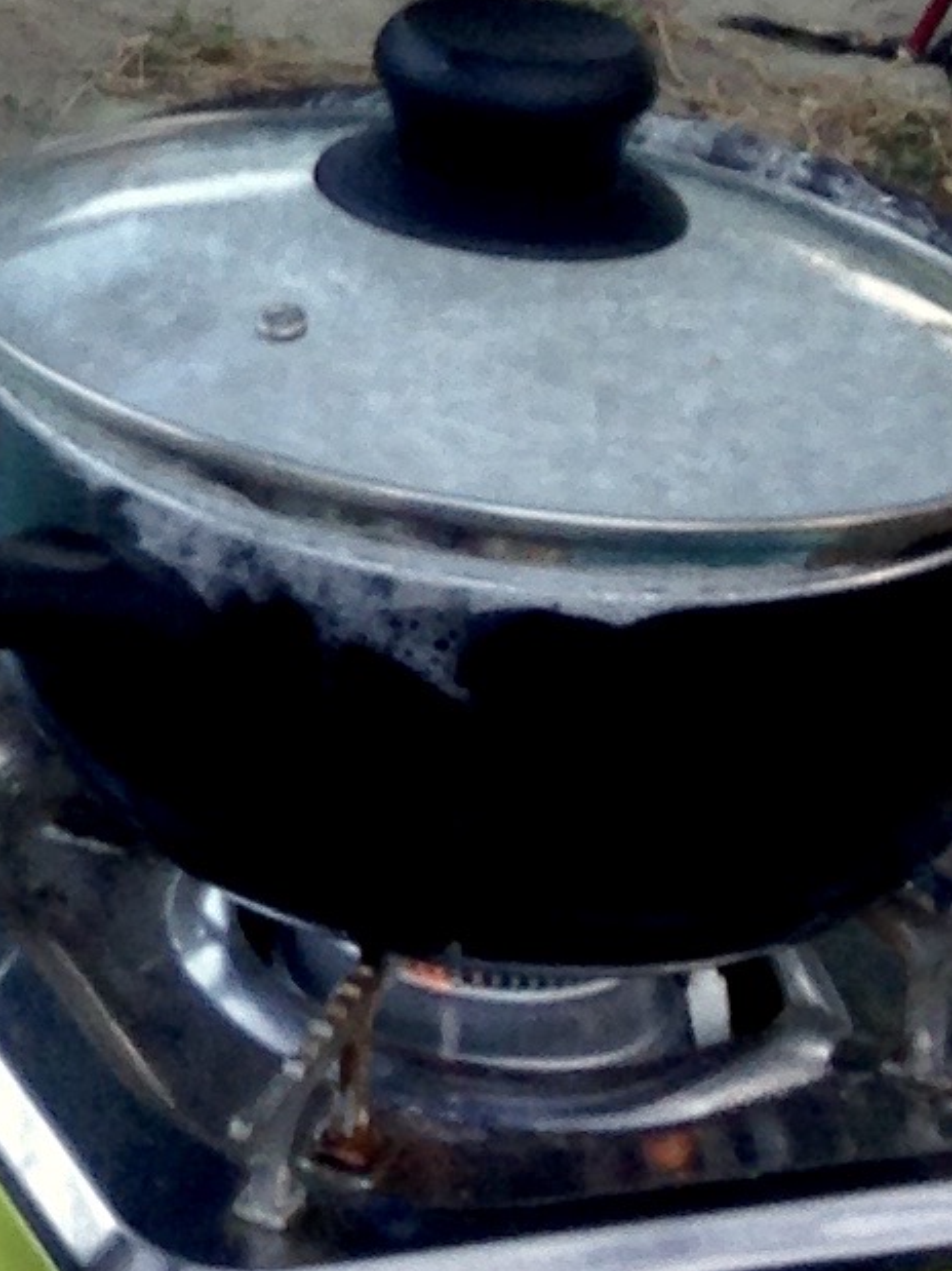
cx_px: -1434
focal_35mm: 174
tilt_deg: -15.9
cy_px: -470
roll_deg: +1.4
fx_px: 6383
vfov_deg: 11.0
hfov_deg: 7.8
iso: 50
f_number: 2.4
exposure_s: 1/40
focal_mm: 4.12
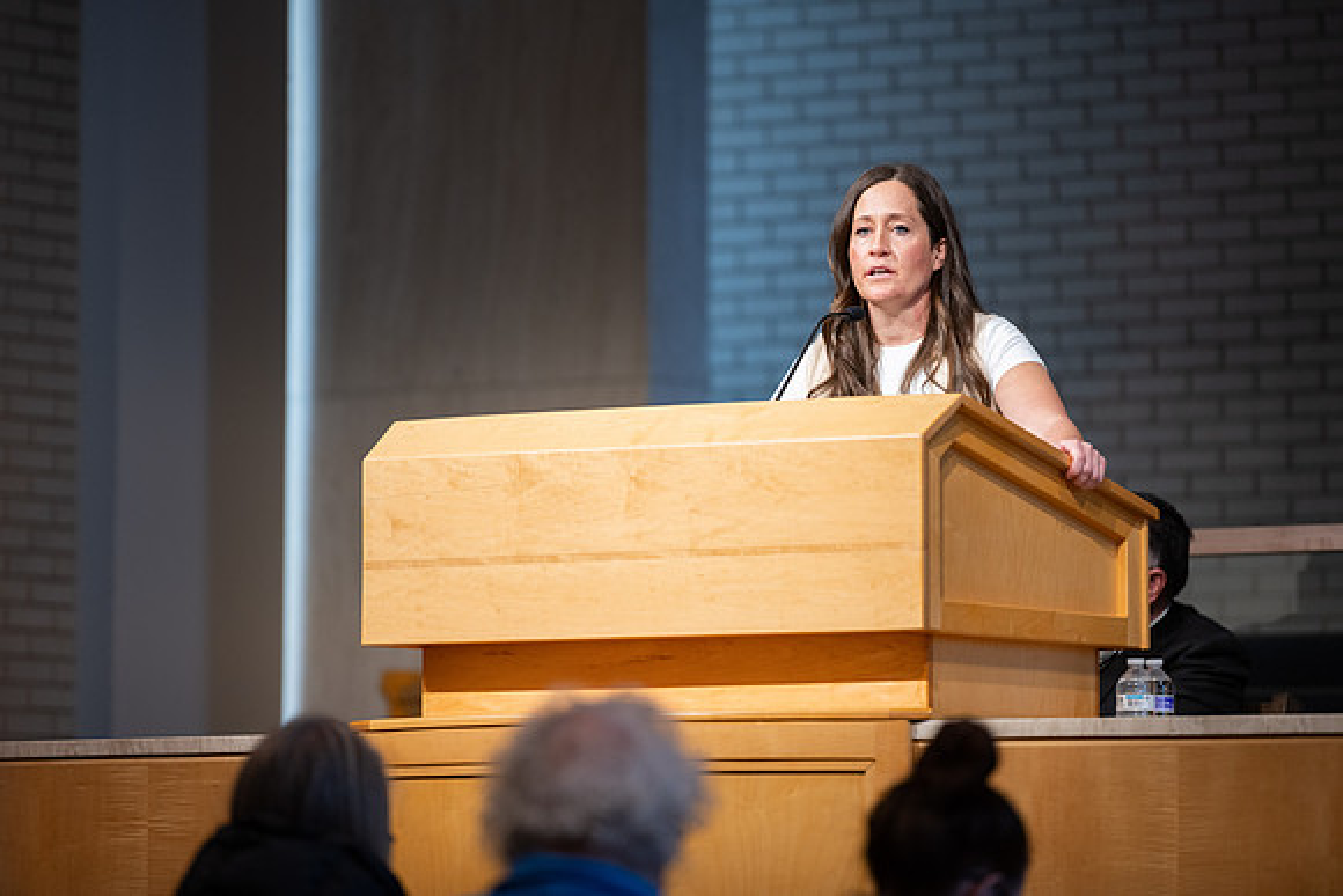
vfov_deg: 6.9
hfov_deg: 10.3
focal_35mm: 200
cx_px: 672
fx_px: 7463
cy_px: 448
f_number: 2.8
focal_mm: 200
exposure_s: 1/160
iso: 640
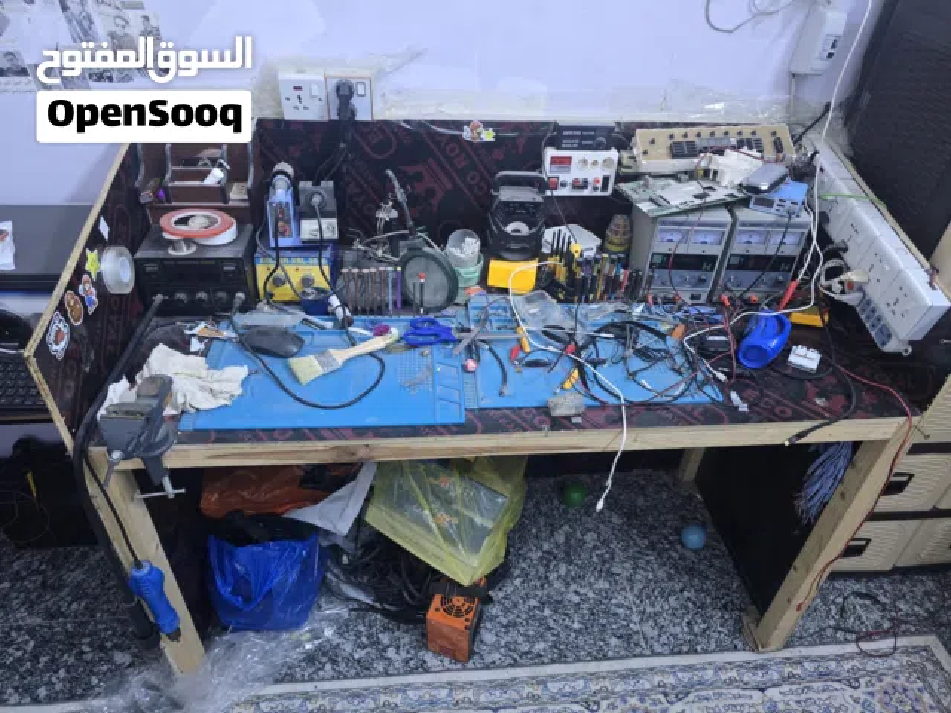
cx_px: 476
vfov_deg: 58.9
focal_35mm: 23
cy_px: 356
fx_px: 632
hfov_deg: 73.9
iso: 640
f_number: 1.7
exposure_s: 1/100
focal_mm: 6.3
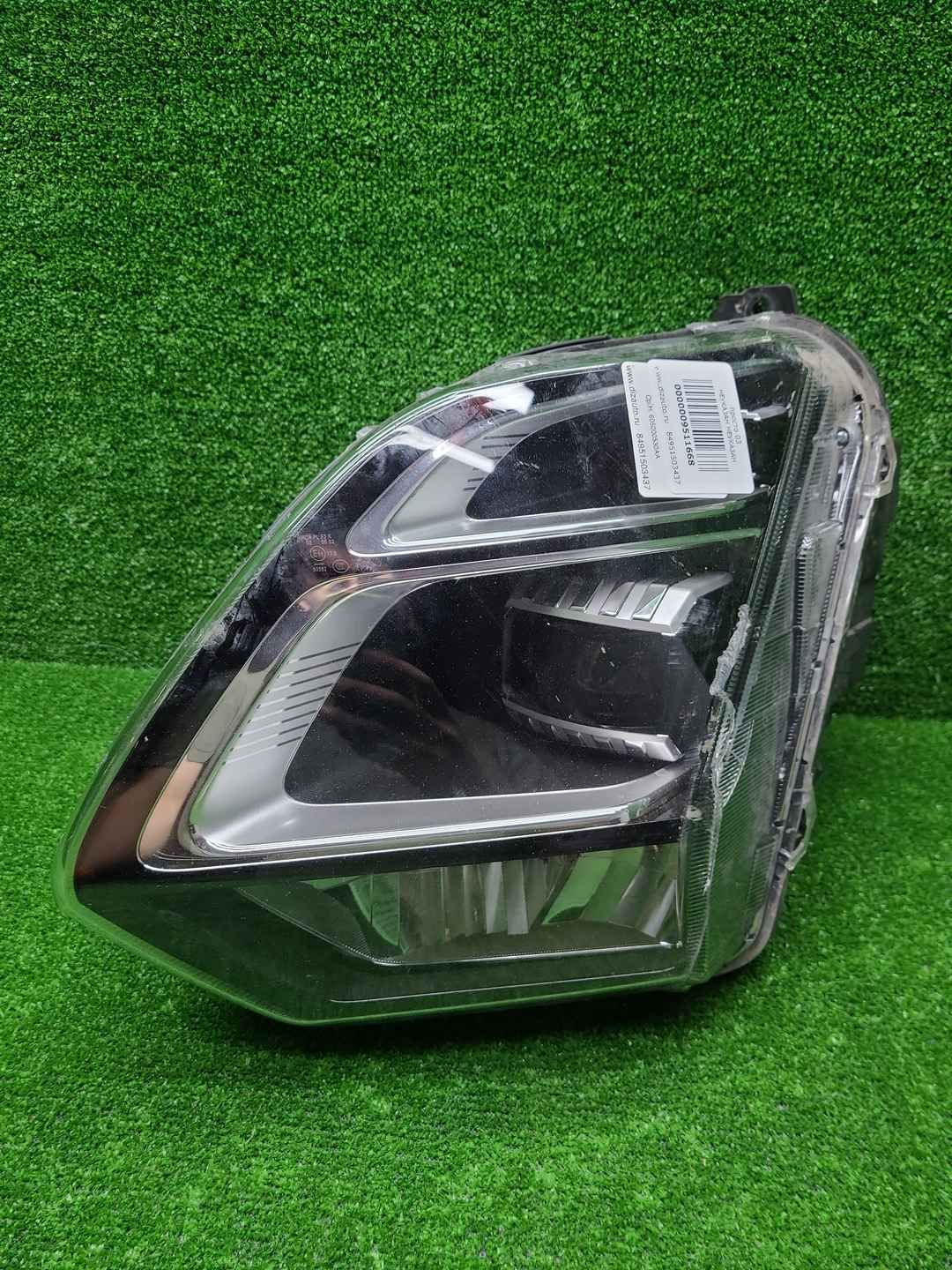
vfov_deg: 67.3
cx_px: 476
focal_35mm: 26
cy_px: 635
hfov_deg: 53.1
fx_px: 953
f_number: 1.8
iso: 52
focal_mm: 5.4
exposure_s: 1/50
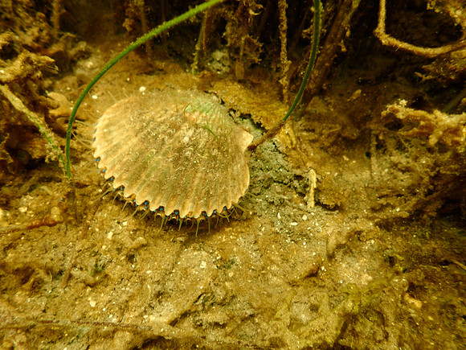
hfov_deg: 69.4
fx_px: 337
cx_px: 233
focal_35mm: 25
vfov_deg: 54.9
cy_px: 175
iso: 100
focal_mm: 4.5
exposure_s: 1/125
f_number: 2.8
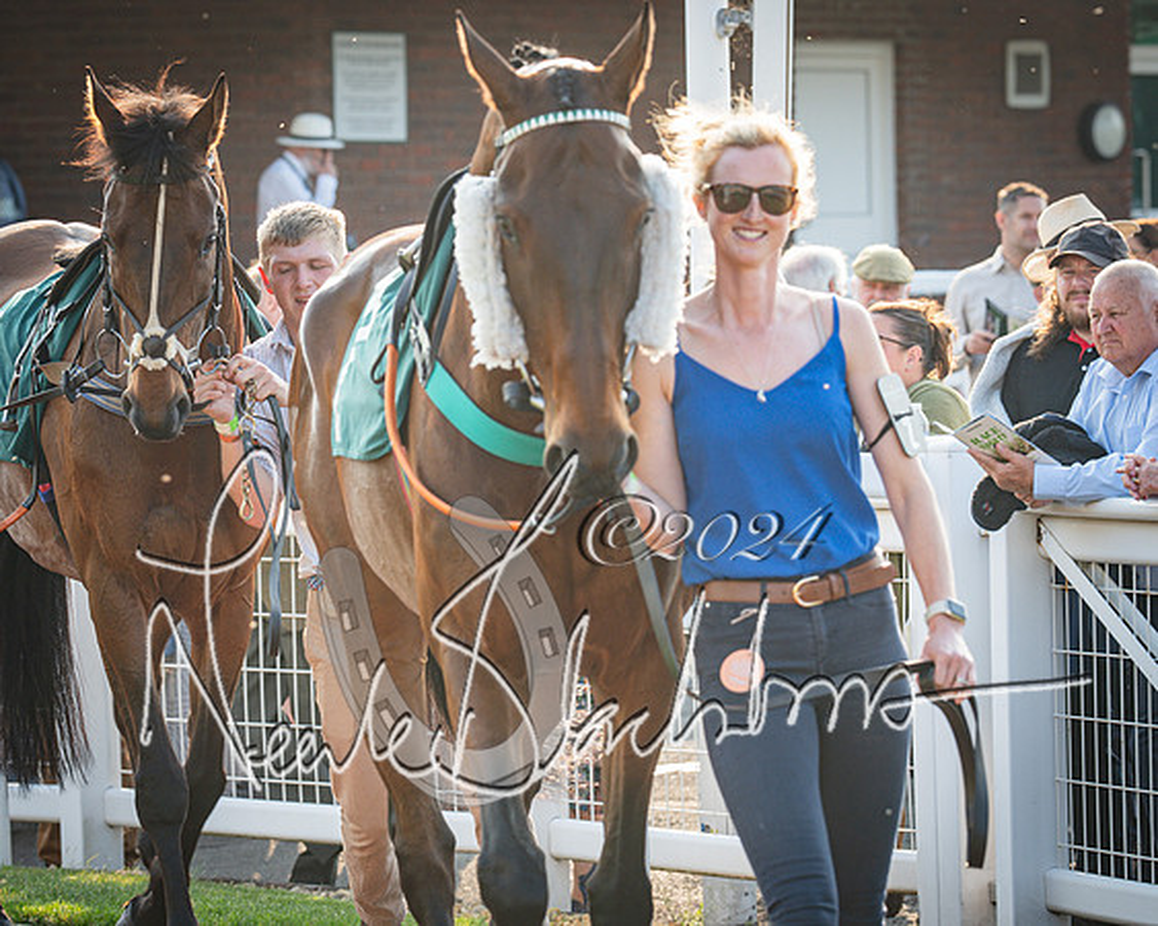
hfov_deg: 8.4
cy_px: 465
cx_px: 621
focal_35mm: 229
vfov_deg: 6.8
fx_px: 7842
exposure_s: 1/320
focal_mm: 135
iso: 200
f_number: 5
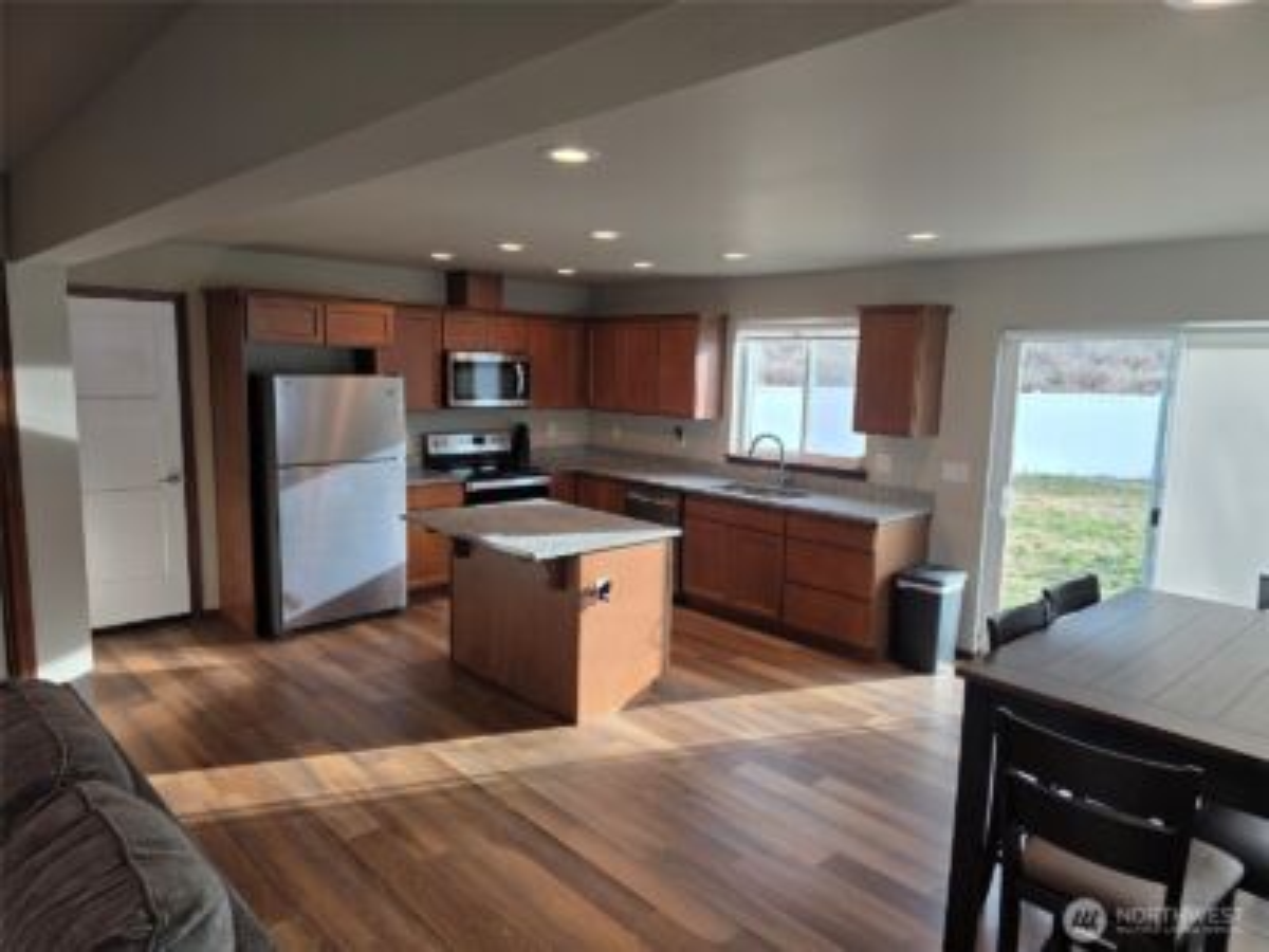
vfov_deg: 58.9
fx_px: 843
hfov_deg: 73.9
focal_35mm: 23
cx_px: 634
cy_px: 476
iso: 64
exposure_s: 1/180
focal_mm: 6.3
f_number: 1.7
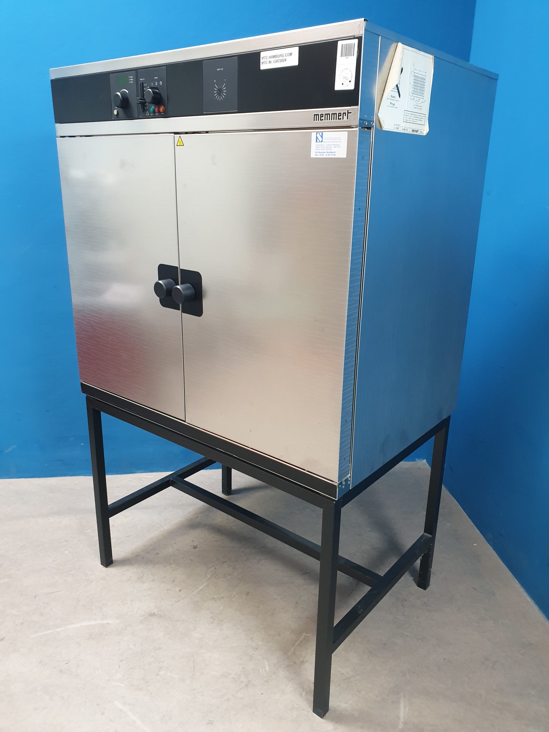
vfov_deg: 67.3
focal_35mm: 26
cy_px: 366
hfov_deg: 53.1
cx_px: 274
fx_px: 550
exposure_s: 1/33
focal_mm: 4.3
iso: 320
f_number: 2.4
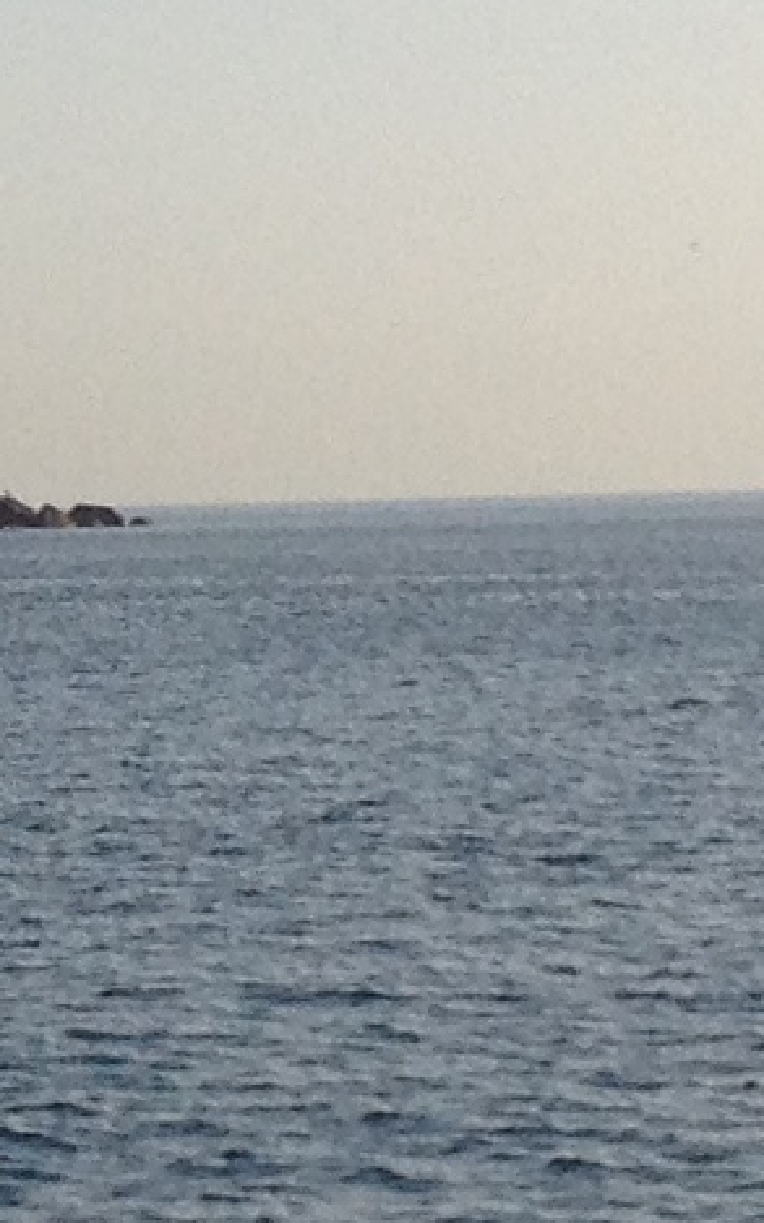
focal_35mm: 258
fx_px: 8598
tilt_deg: -1.0
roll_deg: +2.0
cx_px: -587
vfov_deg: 8.1
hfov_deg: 5.0
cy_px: 266
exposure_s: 1/3247
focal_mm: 4.28
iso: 50
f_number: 2.4
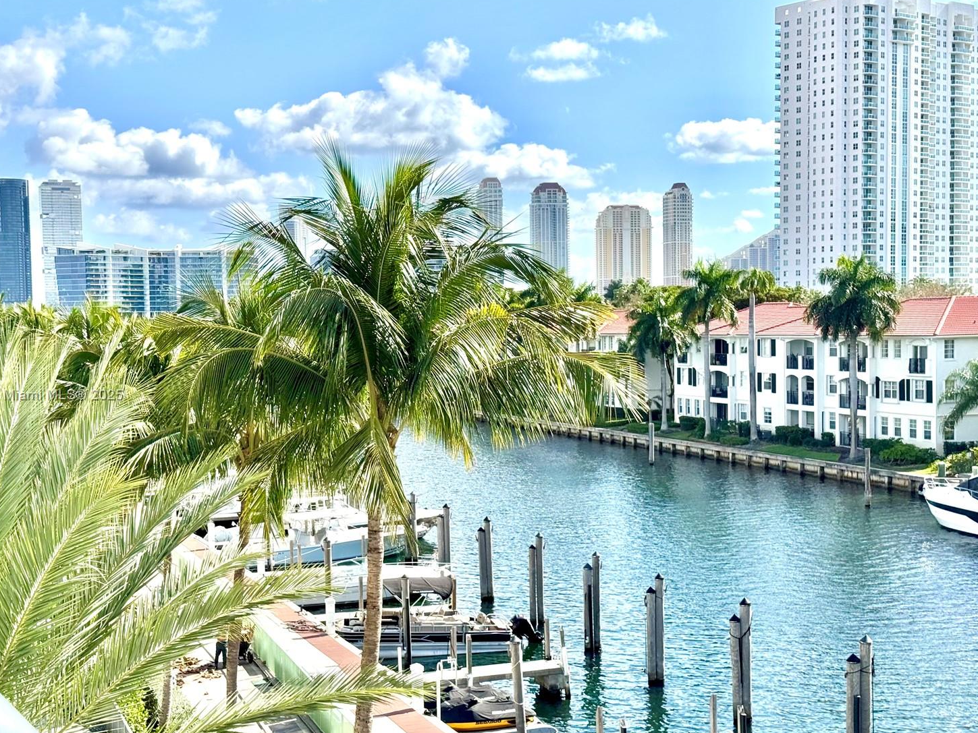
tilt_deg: -5.0
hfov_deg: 36.1
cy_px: 396
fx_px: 1498
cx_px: 447
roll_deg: +1.0
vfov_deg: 27.5
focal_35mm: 53
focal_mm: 6.76
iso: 64
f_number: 1.78
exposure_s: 1/4608
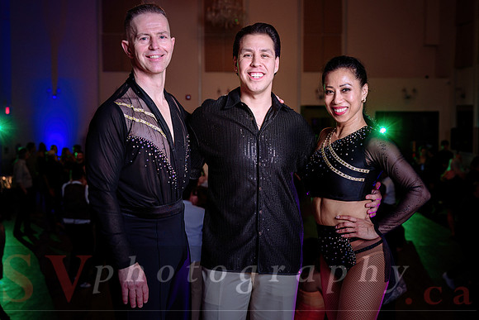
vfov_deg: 25.6
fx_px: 704
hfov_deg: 37.6
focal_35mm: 53
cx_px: 254
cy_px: 151
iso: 500
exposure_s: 1/50
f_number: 4
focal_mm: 47
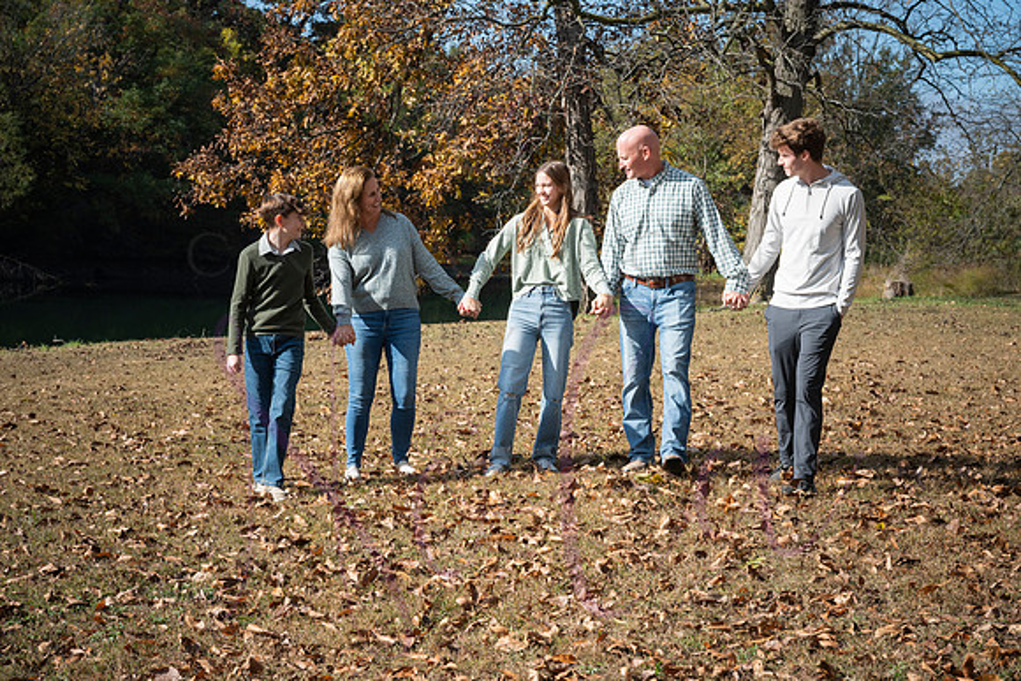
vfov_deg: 17.7
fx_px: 2187
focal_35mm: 77
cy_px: 344
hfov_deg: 26.3
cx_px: 517
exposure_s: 1/640
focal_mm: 74
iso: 400
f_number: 9
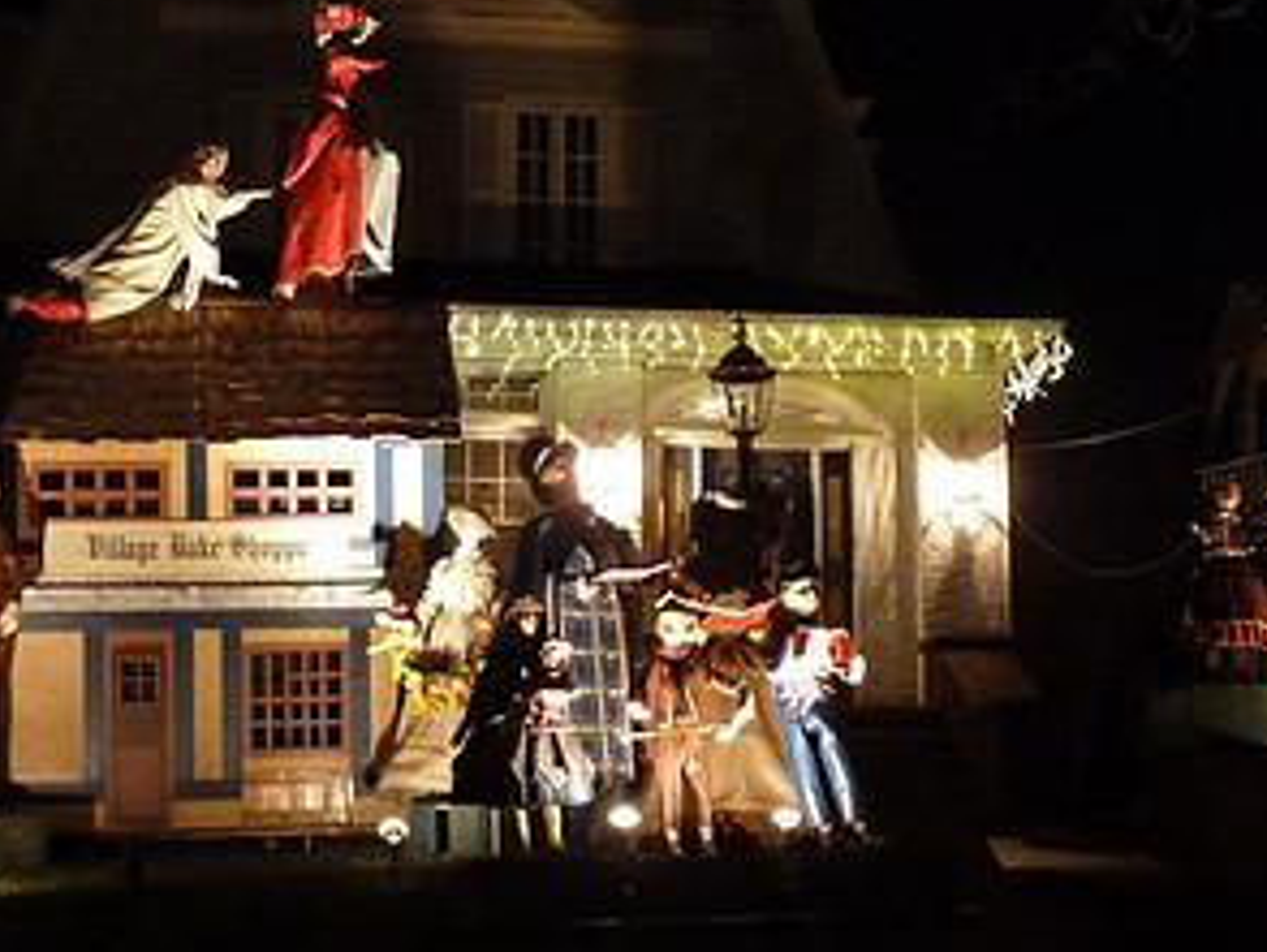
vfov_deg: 21.3
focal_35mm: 69
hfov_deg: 28.1
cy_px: 523
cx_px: 547
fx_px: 2528
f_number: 3.5
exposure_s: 1/8
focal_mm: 5.7
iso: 800
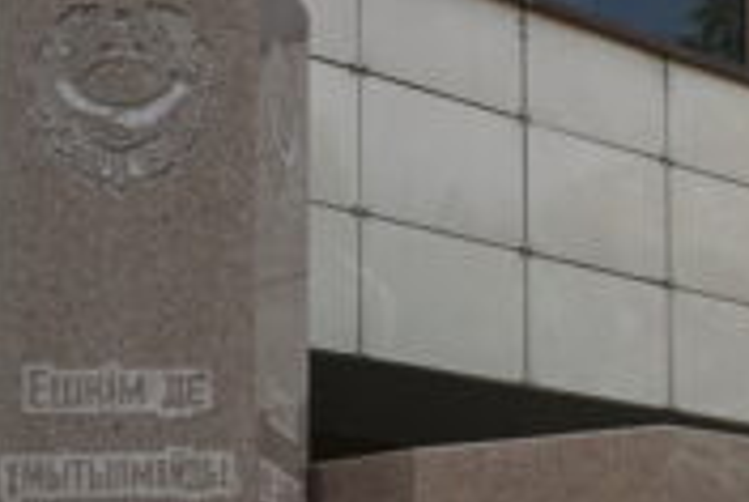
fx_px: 2126
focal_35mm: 102
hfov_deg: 18.6
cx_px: 970
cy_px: 583
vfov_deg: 13.2
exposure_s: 1/250
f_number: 7.1
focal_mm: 24
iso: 250
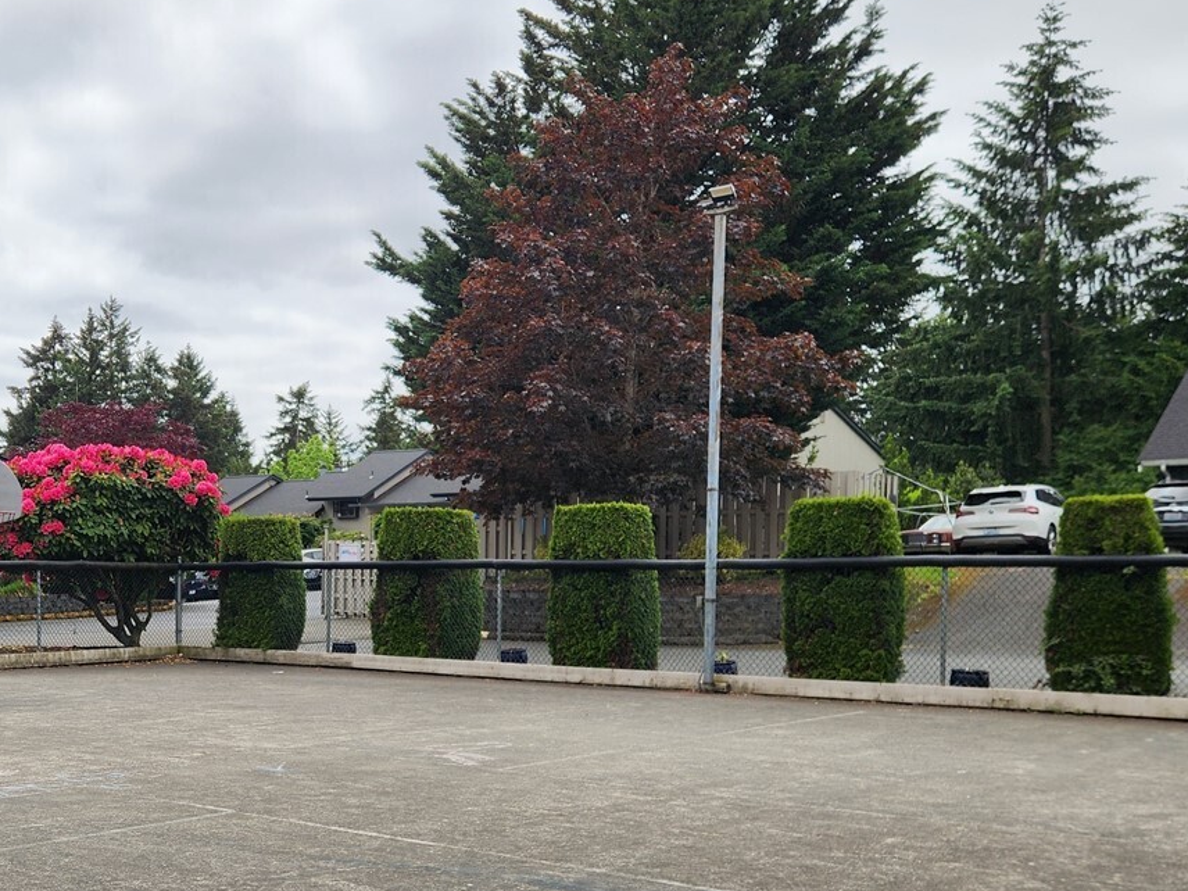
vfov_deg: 33.2
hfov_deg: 42.5
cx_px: 301
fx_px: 1476
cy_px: 612
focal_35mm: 43
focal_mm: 5.4
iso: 20
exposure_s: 1/2151
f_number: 1.8
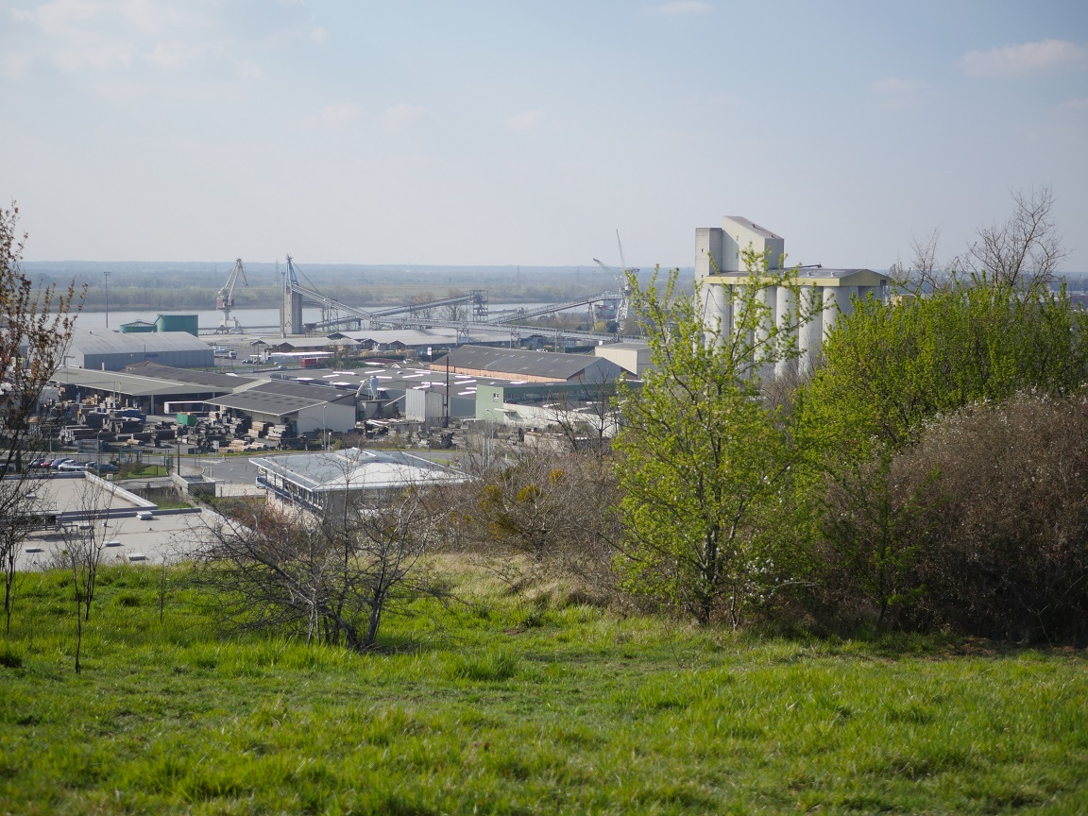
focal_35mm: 50
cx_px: 544
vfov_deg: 29.1
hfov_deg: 38.2
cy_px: 408
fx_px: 1572
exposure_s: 1/8000
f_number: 1.7
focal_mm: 25
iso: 200
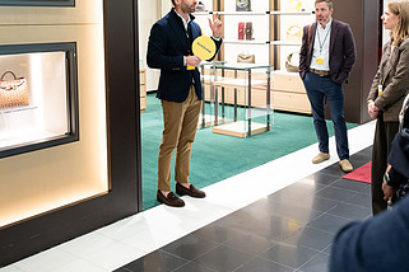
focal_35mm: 44
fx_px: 500
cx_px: 259
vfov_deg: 29.9
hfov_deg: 44.1
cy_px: 58
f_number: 3.2
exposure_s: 1/160
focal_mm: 24
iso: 1000
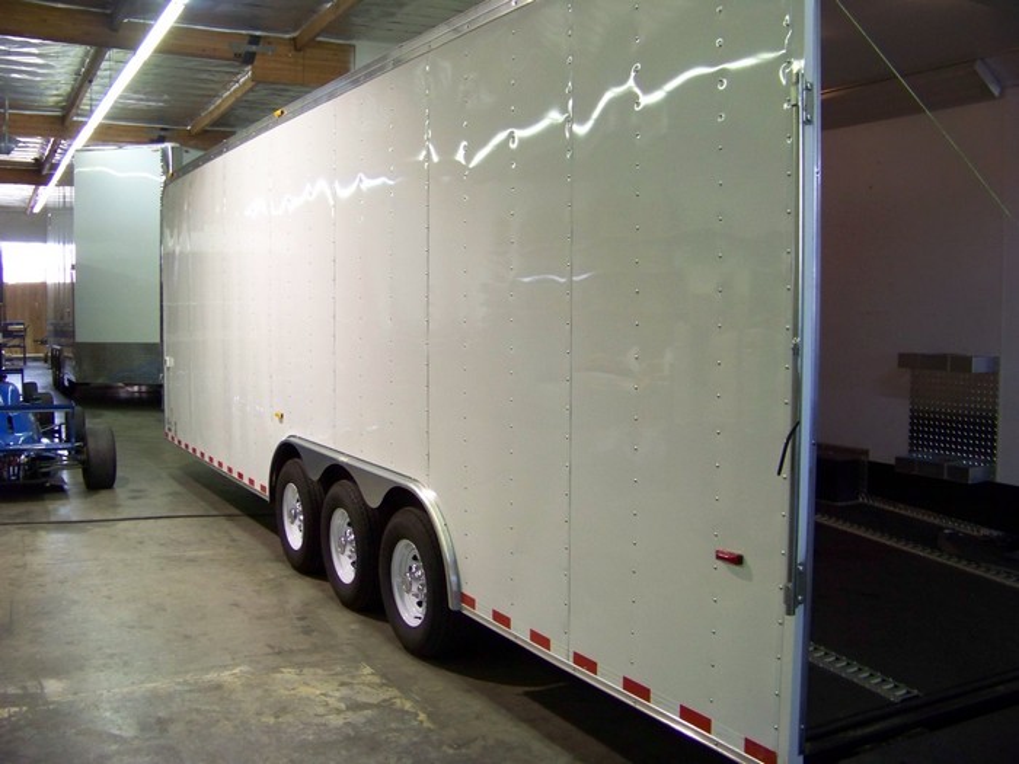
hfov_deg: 51.4
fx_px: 1060
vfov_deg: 39.7
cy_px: 382
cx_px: 510
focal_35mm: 36
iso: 189
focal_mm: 5.85
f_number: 2.8
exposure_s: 1/30
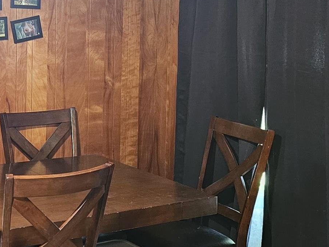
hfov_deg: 24.4
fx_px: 741
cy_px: 65
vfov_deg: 18.8
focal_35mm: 78
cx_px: 44
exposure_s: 1/30
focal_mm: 6.3
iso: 640
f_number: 1.7
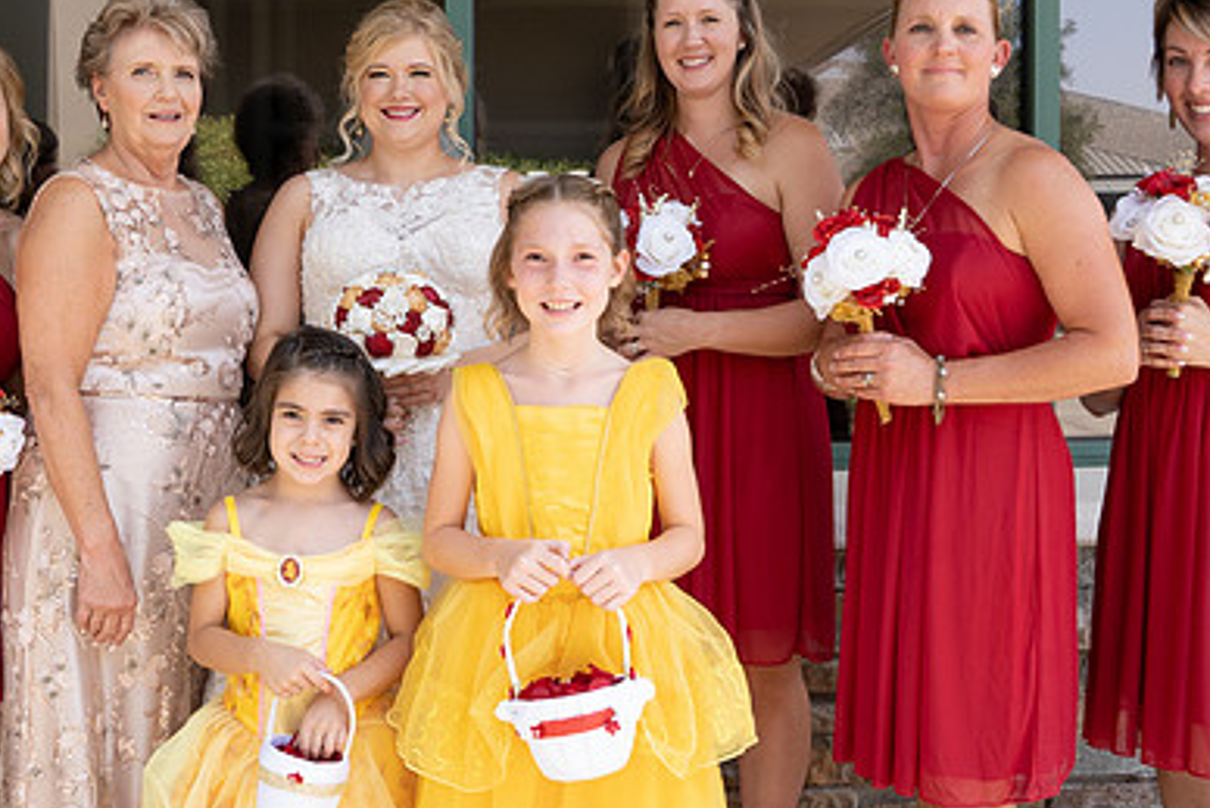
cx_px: 493
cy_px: 365
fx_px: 1580
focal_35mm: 47
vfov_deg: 28.7
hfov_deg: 41.7
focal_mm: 24
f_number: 9
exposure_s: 1/200
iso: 500
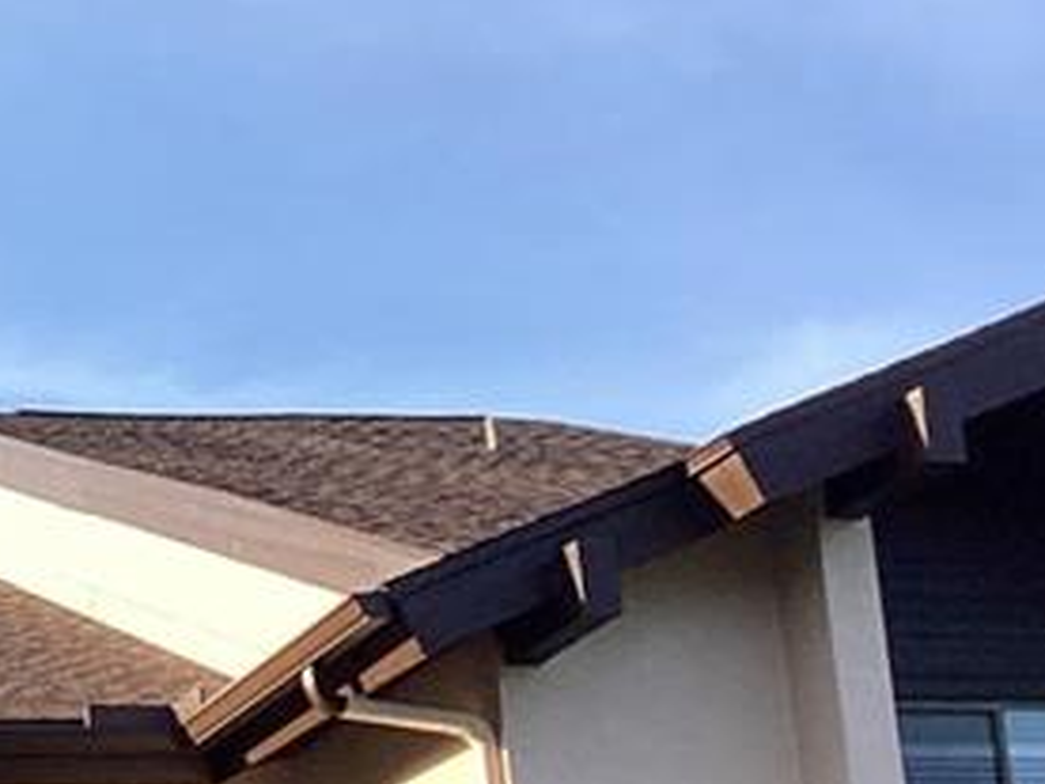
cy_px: 629
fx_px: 3472
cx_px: -651
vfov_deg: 12.8
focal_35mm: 115
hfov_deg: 15.4
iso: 25
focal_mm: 3.3
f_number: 2.4
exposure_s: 1/570
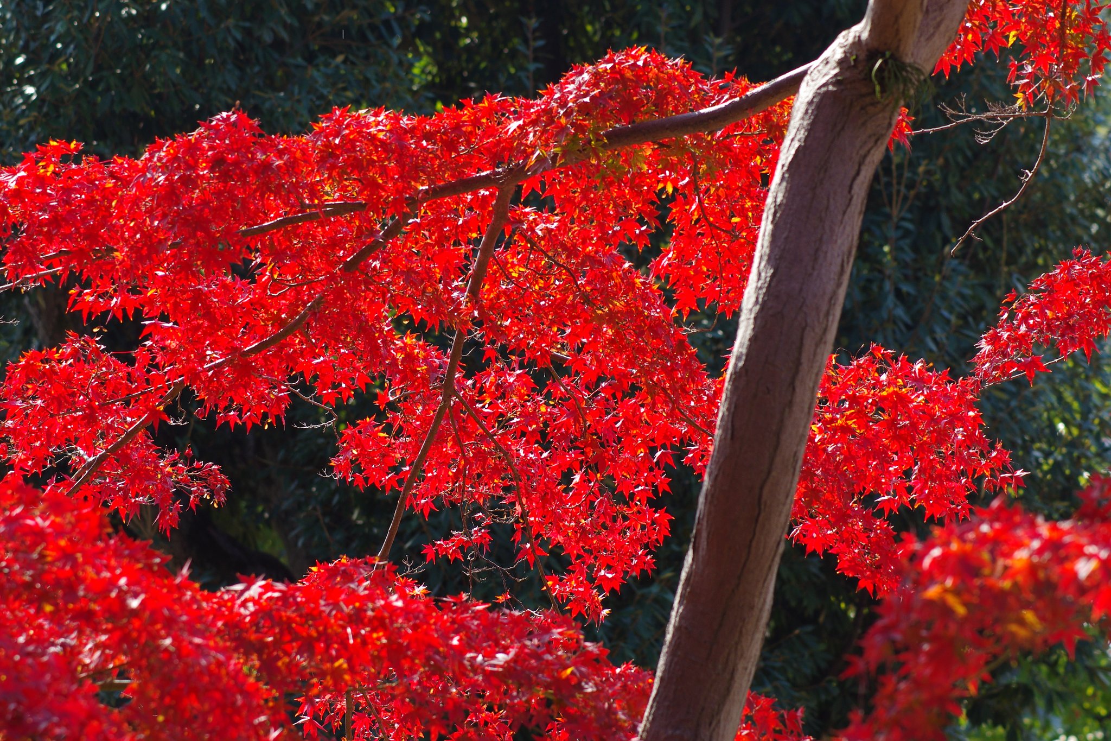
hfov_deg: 12.5
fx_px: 5091
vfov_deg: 8.3
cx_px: 556
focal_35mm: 165
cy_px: 370
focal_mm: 110
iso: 200
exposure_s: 1/200
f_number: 8
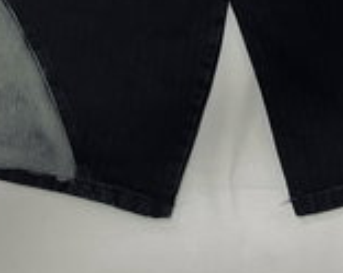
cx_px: 235
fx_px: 881
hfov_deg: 21.9
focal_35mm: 87
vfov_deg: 16.5
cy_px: -96
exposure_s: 1/50
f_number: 1.5
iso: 125
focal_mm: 5.7
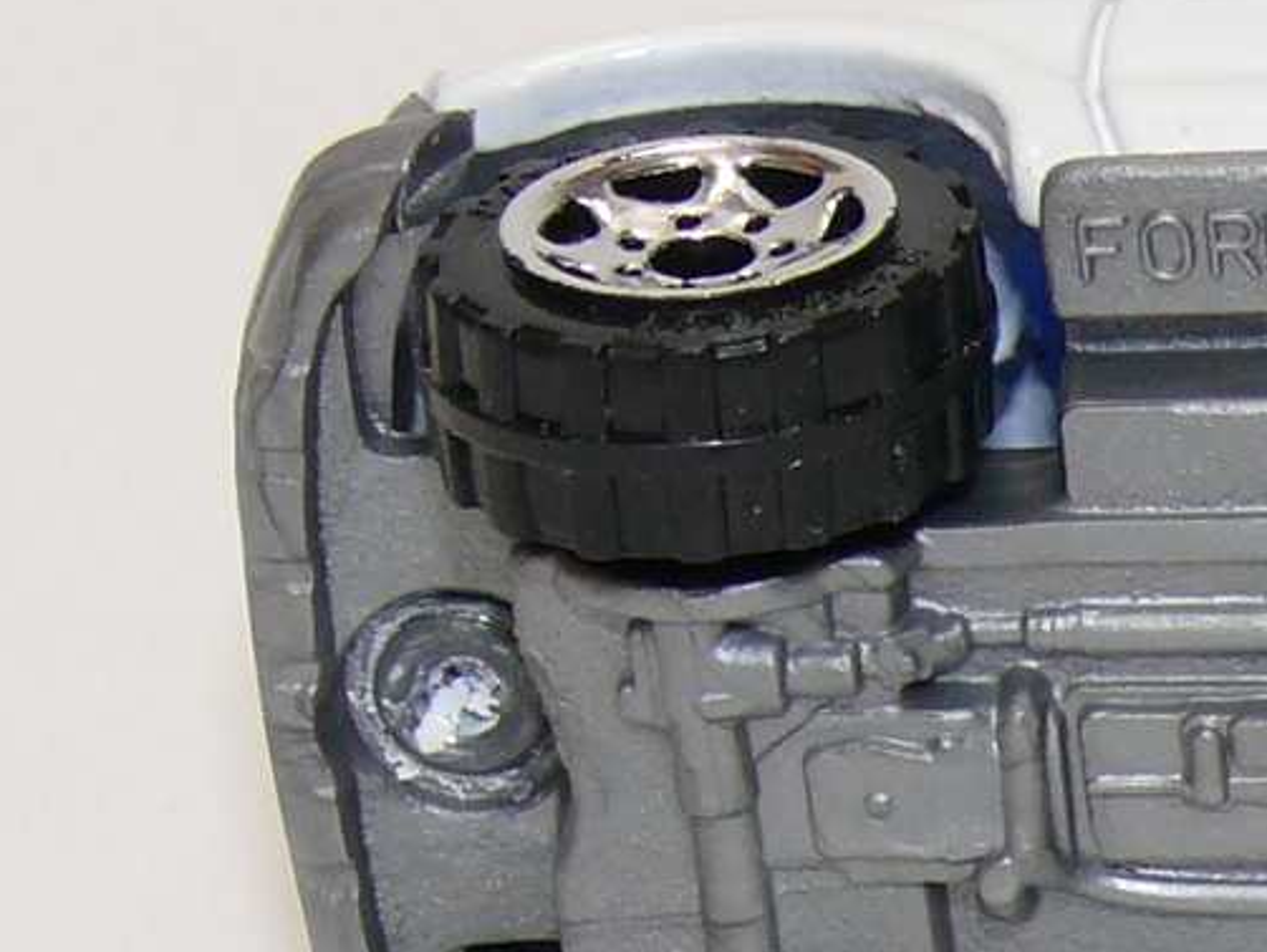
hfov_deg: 6.0
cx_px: 1933
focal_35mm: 325
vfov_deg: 4.6
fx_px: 11901
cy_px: 409
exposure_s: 1/30
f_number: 4
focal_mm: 13.3
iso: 100
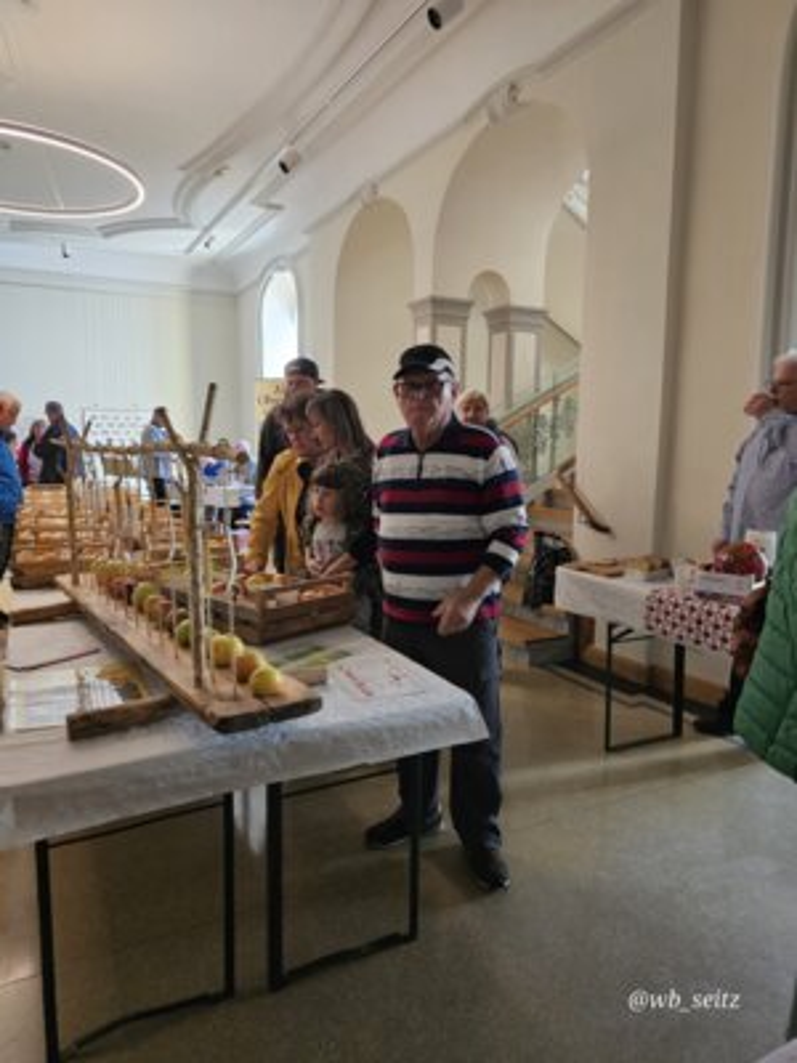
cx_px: 398
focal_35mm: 23
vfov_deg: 73.9
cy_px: 532
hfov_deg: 58.9
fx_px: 706
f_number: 1.7
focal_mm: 6.3
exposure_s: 1/100
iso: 320
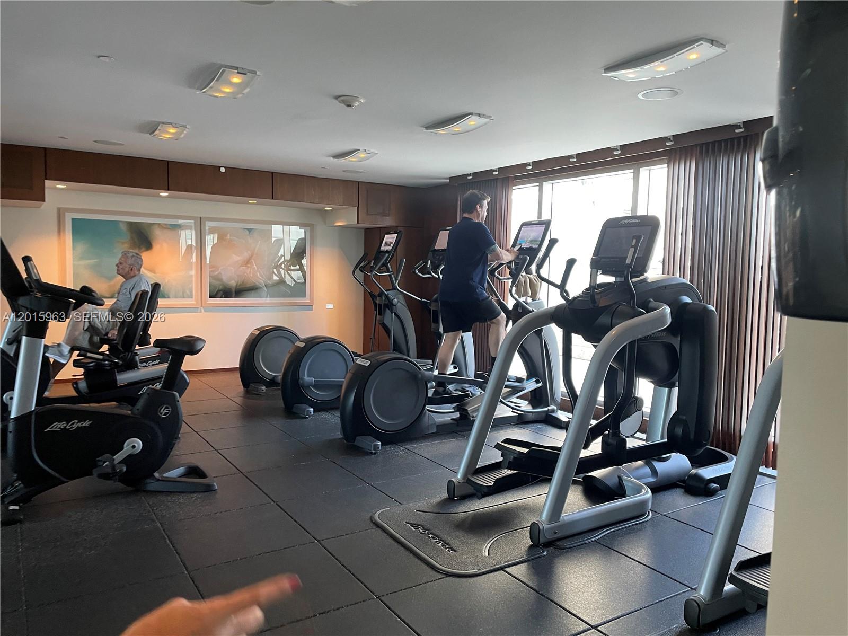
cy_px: 318
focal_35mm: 26
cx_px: 424
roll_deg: +1.3
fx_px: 637
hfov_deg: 67.3
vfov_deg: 53.1
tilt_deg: -5.9
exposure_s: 1/60
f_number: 1.6
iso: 125
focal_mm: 4.2
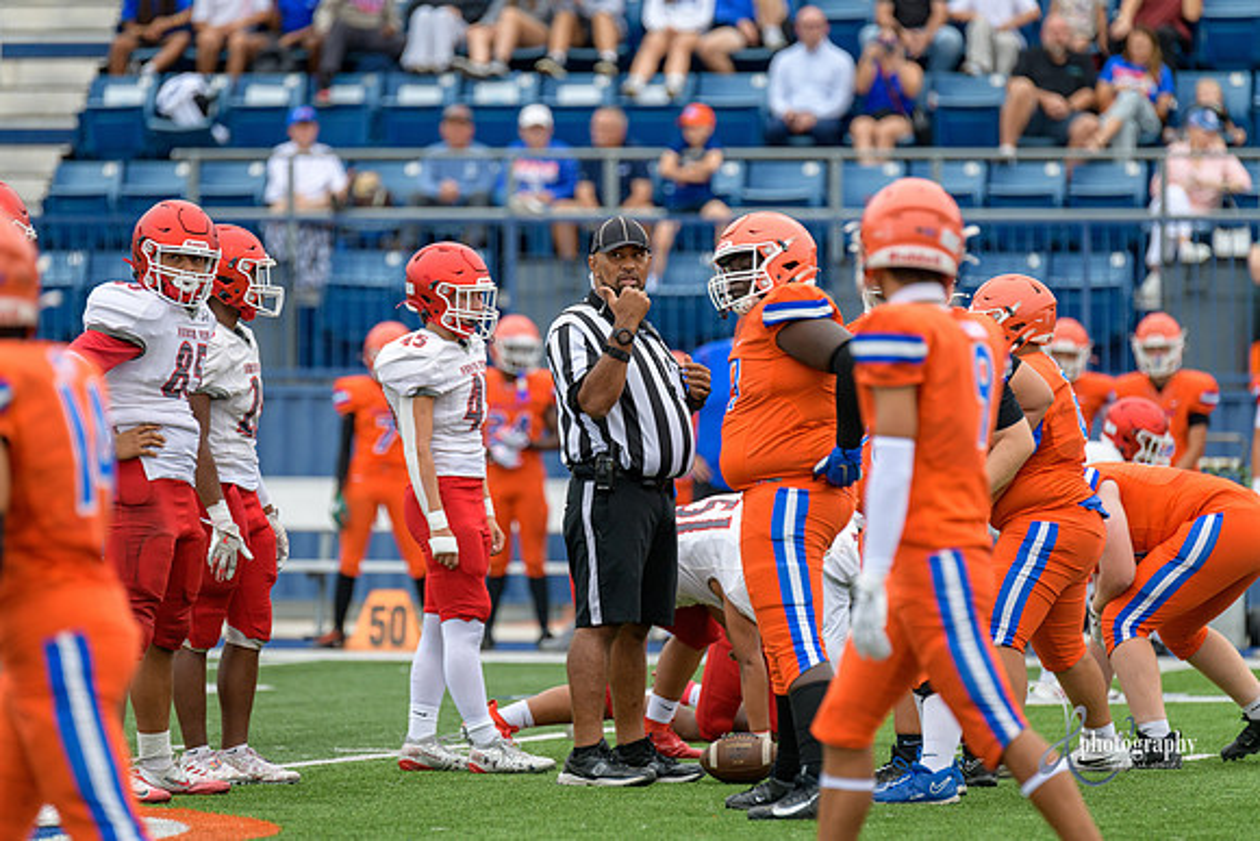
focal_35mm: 300
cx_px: 630
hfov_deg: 6.9
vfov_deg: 4.6
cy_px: 420
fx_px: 10502
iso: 320
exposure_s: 1/800
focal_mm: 300
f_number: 3.5
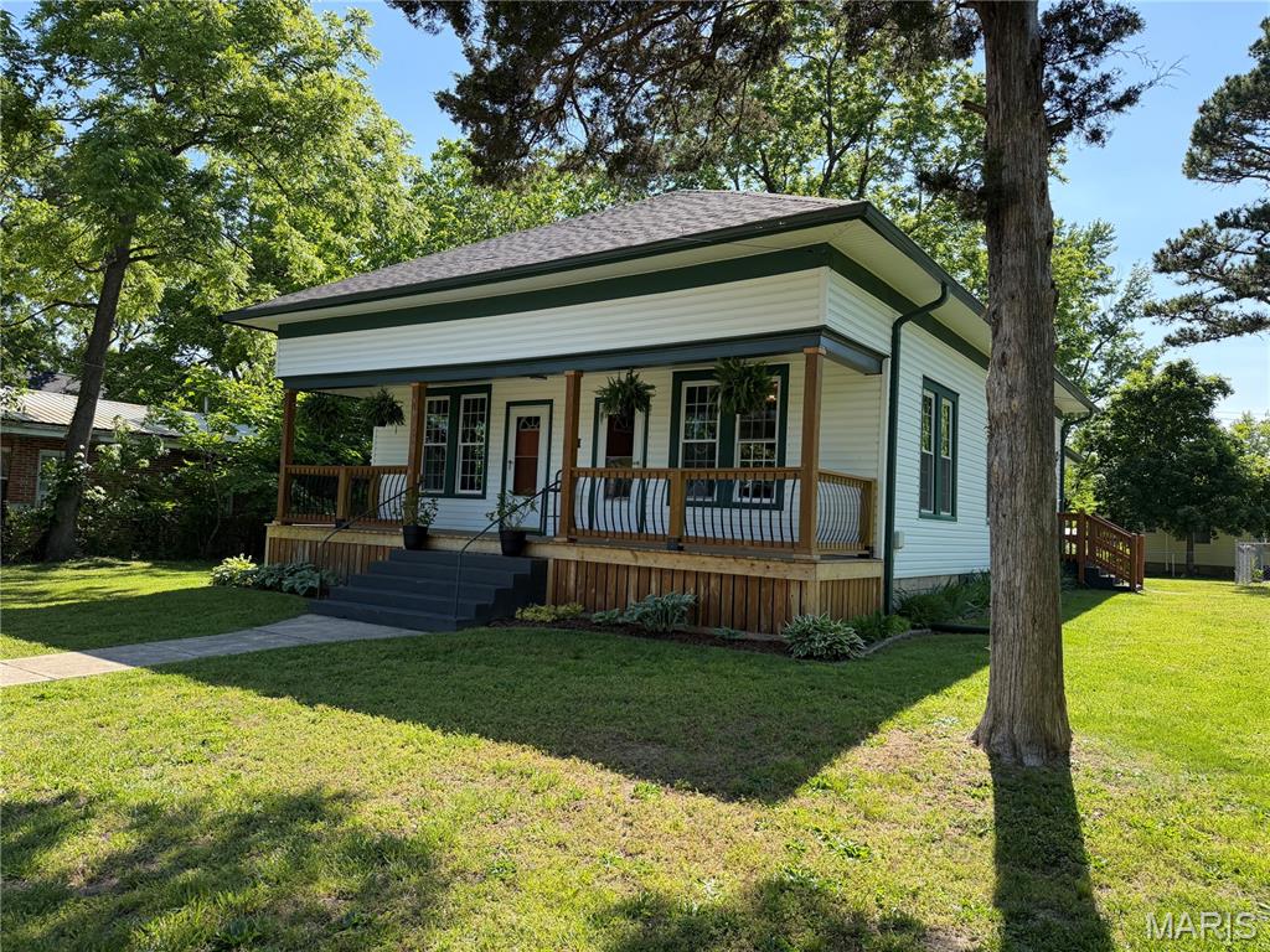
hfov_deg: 71.6
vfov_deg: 56.8
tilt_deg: +2.7
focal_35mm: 24
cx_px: 635
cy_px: 476
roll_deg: -1.5
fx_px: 881
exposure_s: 1/1653
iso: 100
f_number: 1.78
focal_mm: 6.76
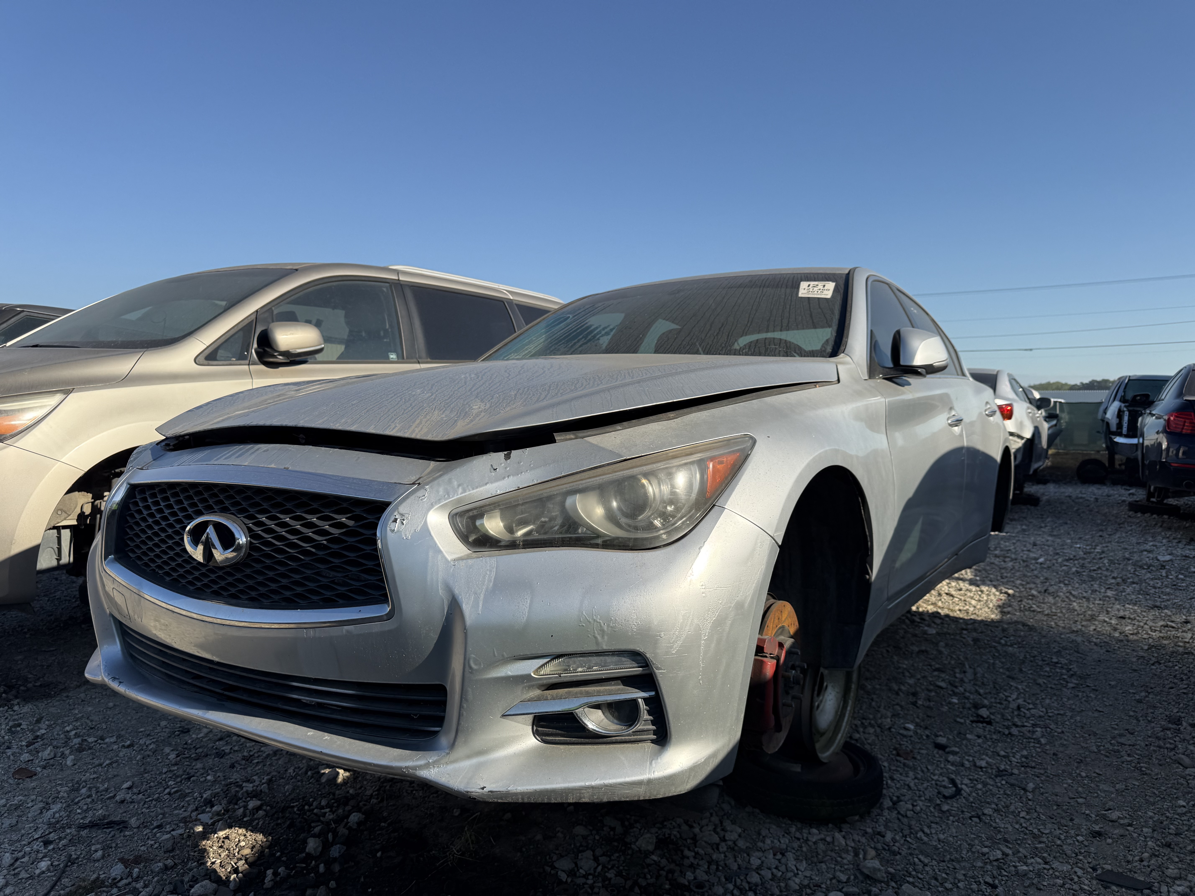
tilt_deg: -0.9
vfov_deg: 56.8
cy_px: 448
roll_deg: -0.8
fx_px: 829
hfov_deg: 71.6
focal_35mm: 24
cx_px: 598
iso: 80
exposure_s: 1/4167
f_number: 1.78
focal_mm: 6.76
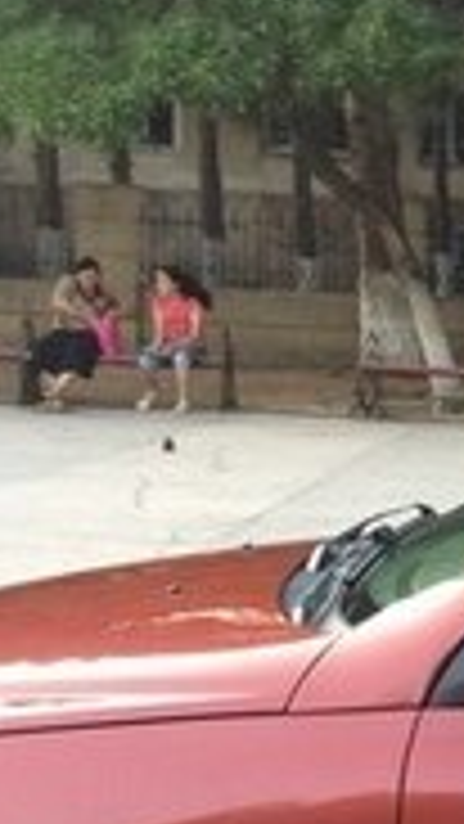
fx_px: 2492
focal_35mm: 114
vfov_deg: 18.6
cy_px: 691
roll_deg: -1.3
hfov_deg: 9.7
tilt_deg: -10.8
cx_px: 1009
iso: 40
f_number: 2.2
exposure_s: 1/50
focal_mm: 4.15
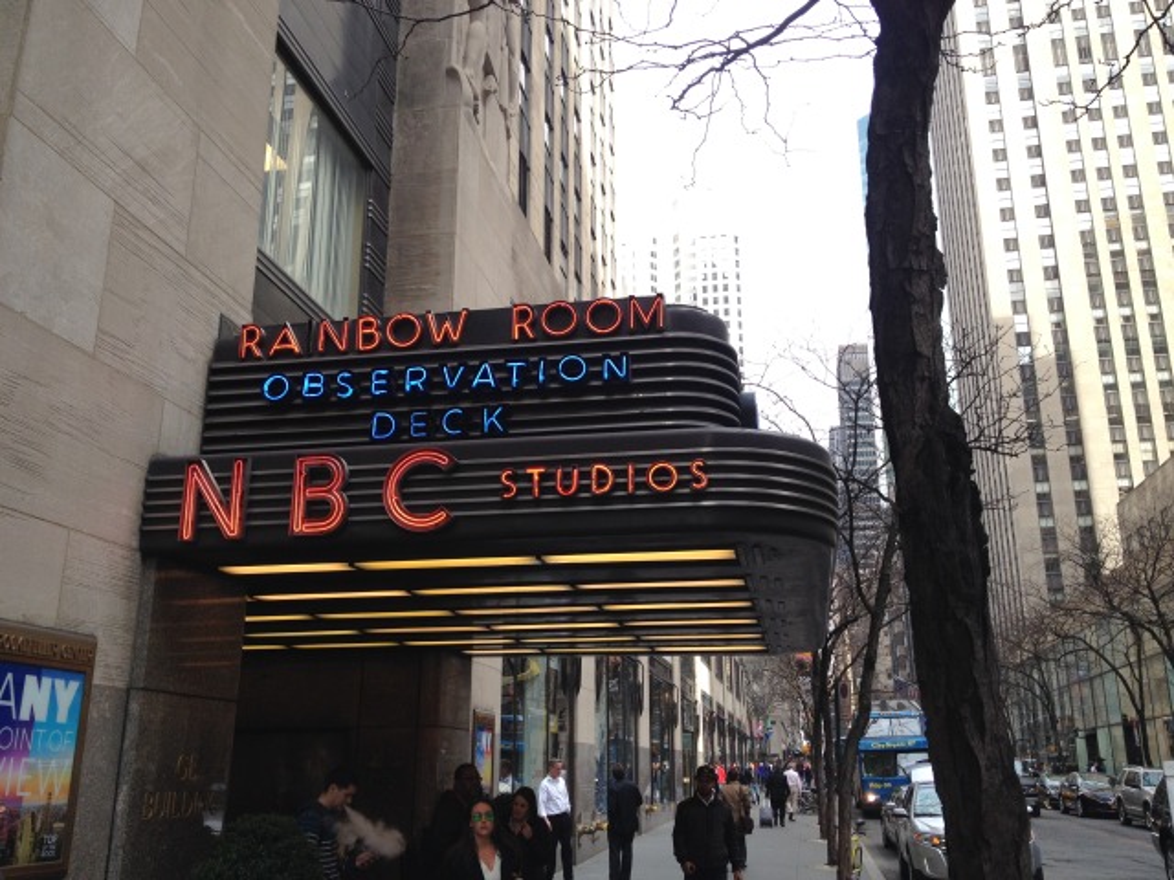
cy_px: 440
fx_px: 1187
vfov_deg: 40.7
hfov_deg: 52.6
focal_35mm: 35
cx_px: 587
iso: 50
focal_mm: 4.28
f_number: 2.4
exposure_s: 1/255
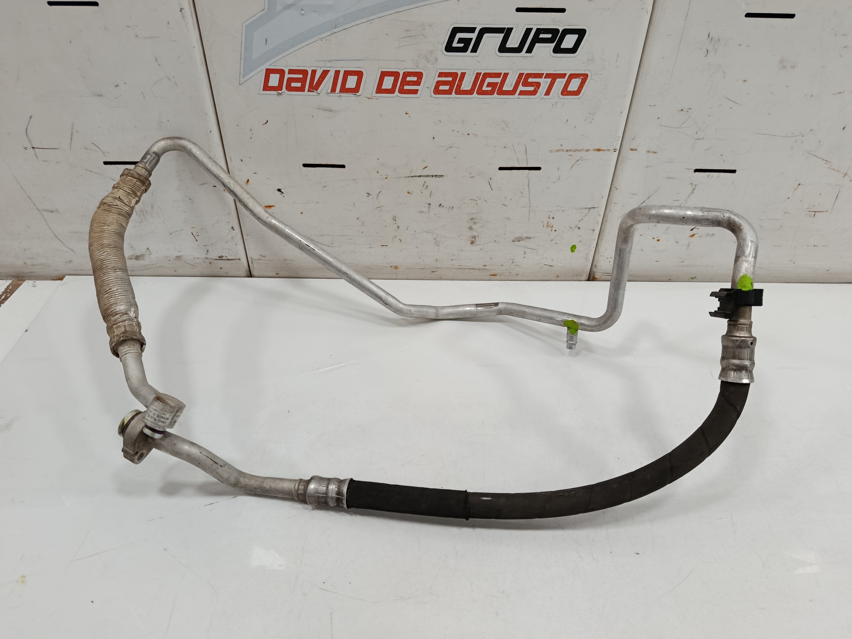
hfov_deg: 71.6
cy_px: 320
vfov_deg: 56.8
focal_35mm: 24
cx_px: 426
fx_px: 591
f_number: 1.7
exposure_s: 1/100
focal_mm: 5.24
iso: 841
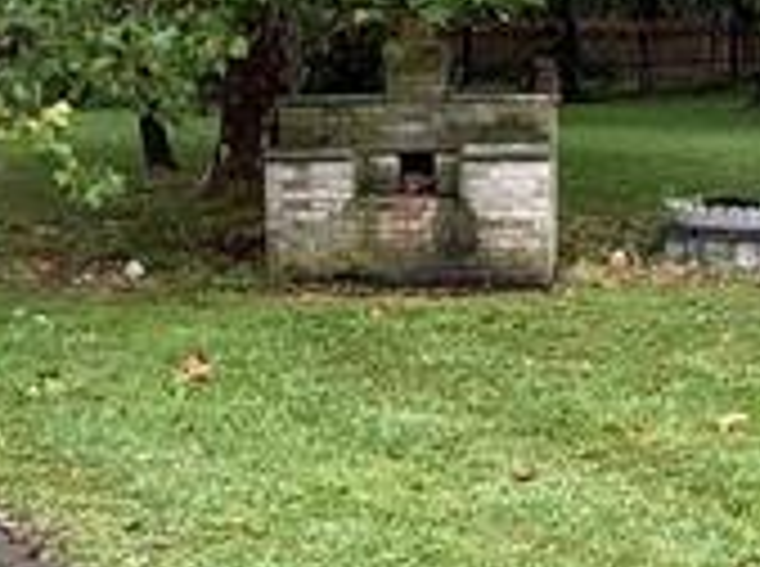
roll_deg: +1.9
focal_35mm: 85
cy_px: 324
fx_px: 1862
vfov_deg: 17.3
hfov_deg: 23.0
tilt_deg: -8.3
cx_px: 513
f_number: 2.2
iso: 64
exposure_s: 1/99
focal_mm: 2.22
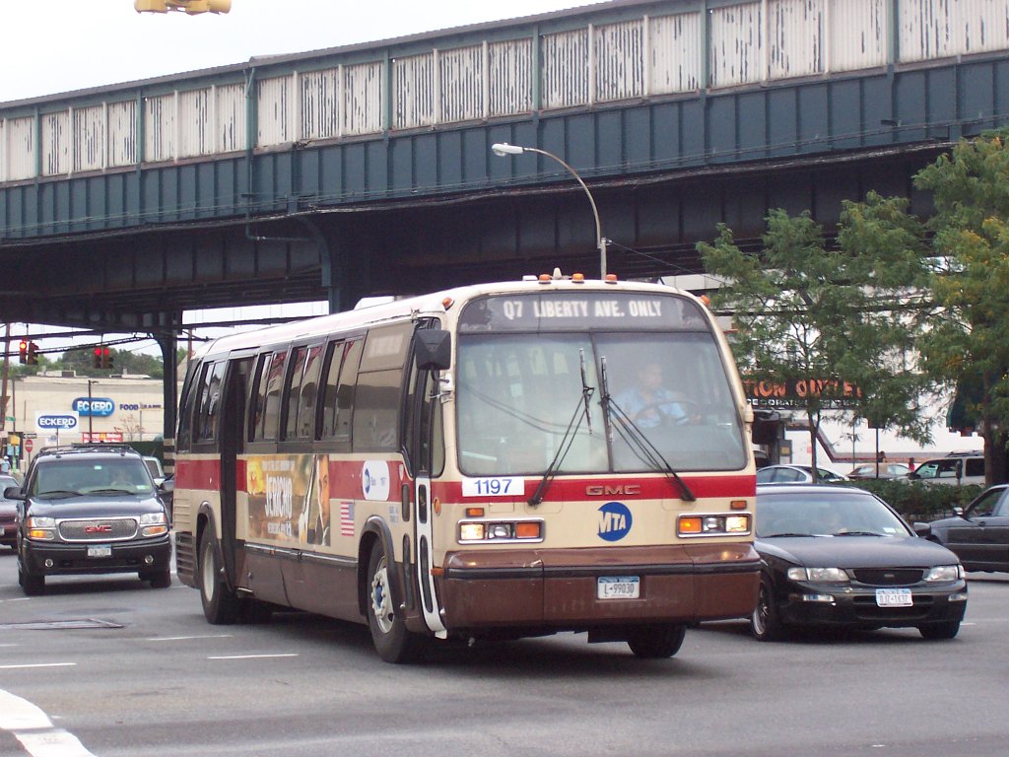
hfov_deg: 17.7
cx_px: 504
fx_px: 3235
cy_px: 378
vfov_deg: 13.3
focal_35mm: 111
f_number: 4.8
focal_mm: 16.8
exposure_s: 1/125
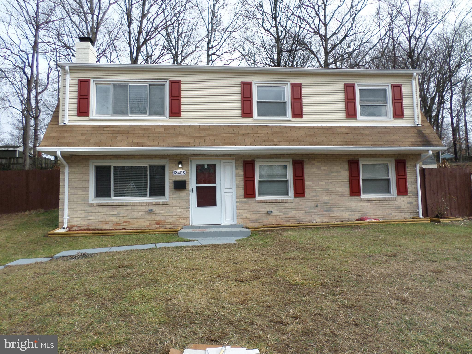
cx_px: 236
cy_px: 177
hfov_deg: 69.4
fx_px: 341
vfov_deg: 54.9
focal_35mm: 25
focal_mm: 4.5
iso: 80
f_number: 2.5
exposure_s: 1/500
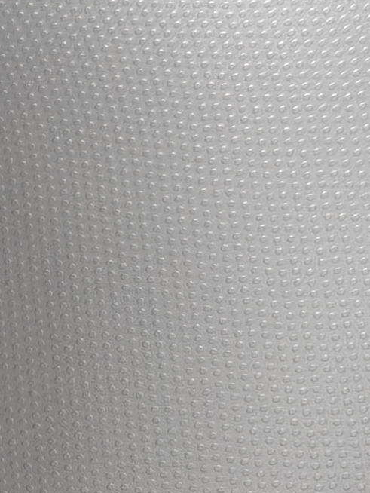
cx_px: -543
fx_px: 2051
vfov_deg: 13.5
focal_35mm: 144
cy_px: 472
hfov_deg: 9.2
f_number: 1.6
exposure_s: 1/143
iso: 1250
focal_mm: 6.06
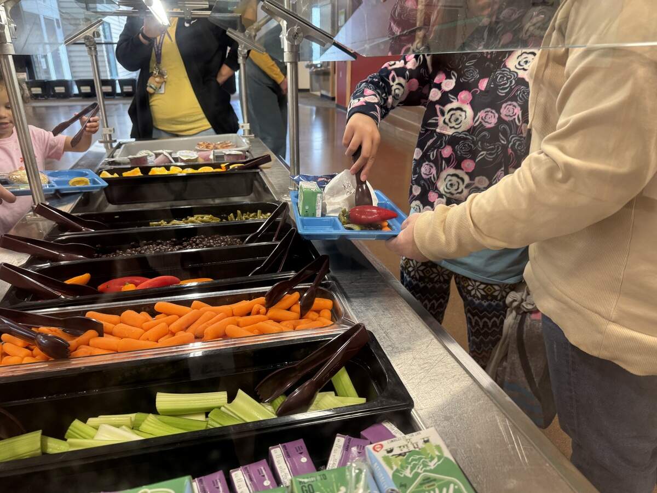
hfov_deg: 71.6
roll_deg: -0.7
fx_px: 456
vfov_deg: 56.8
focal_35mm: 24
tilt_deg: -23.0
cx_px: 328
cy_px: 246
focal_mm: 6.76
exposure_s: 1/60
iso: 160
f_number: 1.78
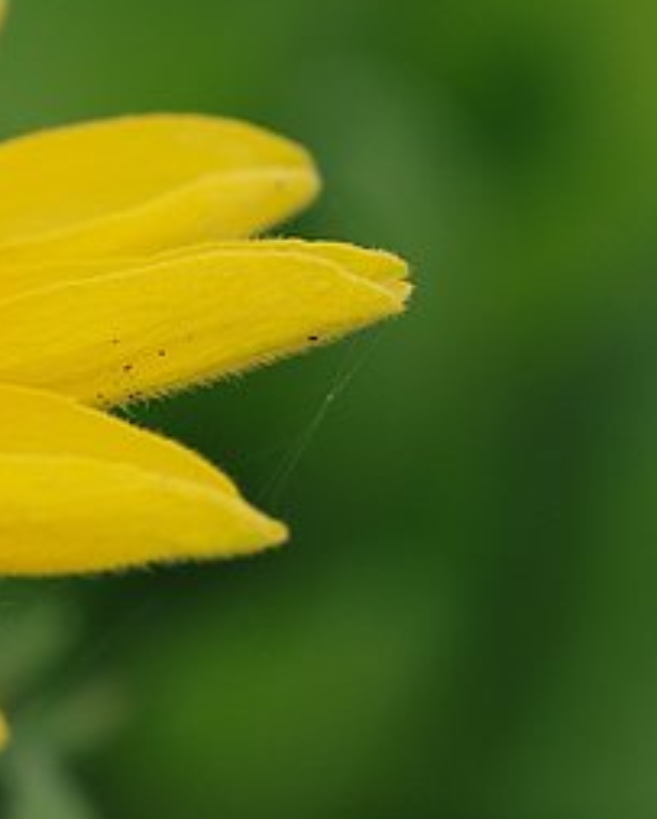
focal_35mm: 241
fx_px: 5847
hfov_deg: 6.4
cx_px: -10
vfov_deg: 8.0
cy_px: 380
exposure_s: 1/200
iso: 200
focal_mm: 85
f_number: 4
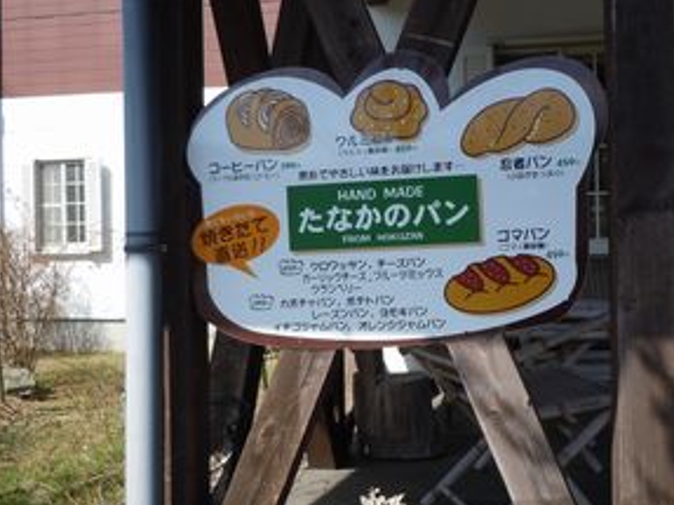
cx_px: 373
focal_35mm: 39
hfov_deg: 47.8
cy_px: 233
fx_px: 759
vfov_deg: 36.8
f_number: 3.7
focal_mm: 5
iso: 100
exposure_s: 1/500
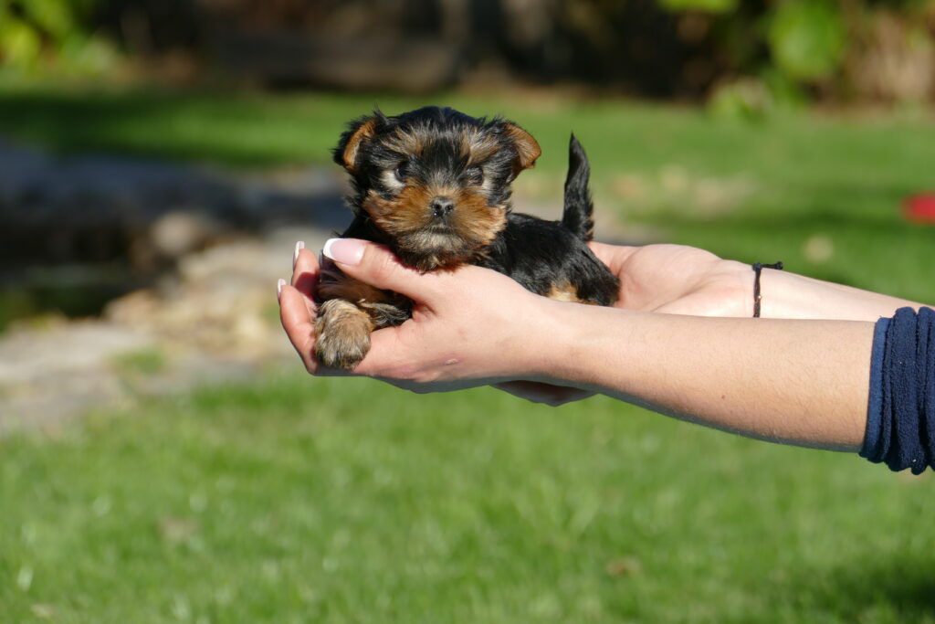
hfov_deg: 8.9
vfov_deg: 6.0
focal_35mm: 230
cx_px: 468
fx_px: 5974
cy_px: 312
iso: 125
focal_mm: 84.07
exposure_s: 1/1000
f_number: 4
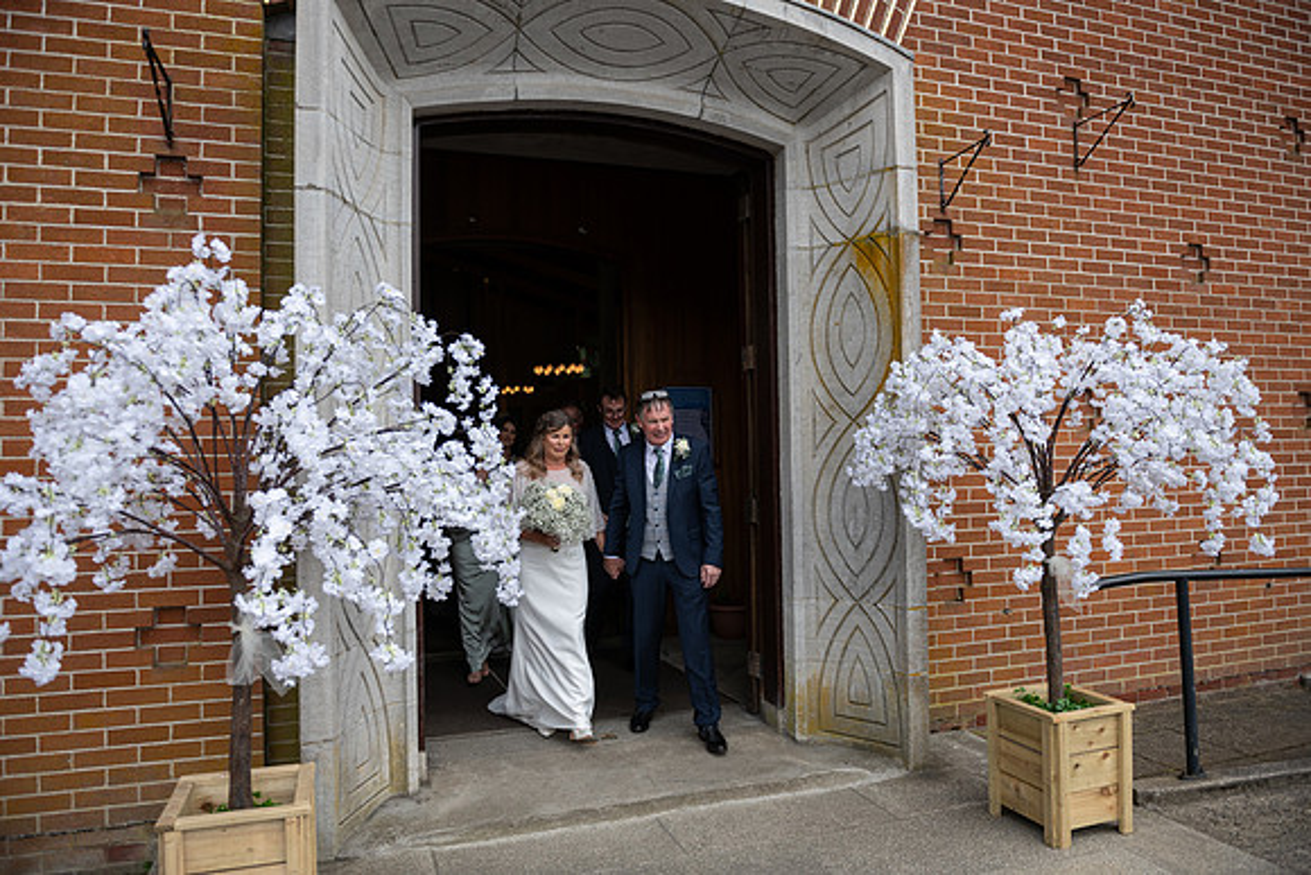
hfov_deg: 73.7
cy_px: 438
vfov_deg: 53.2
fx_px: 874
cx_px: 656
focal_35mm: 24
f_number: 3.5
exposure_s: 1/1000
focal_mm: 24
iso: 100
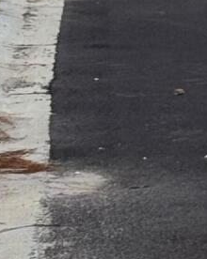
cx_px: 654
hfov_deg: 4.3
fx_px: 2609
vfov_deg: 5.6
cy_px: -136
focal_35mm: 340
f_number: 1.78
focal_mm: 6.76
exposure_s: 1/4587
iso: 64
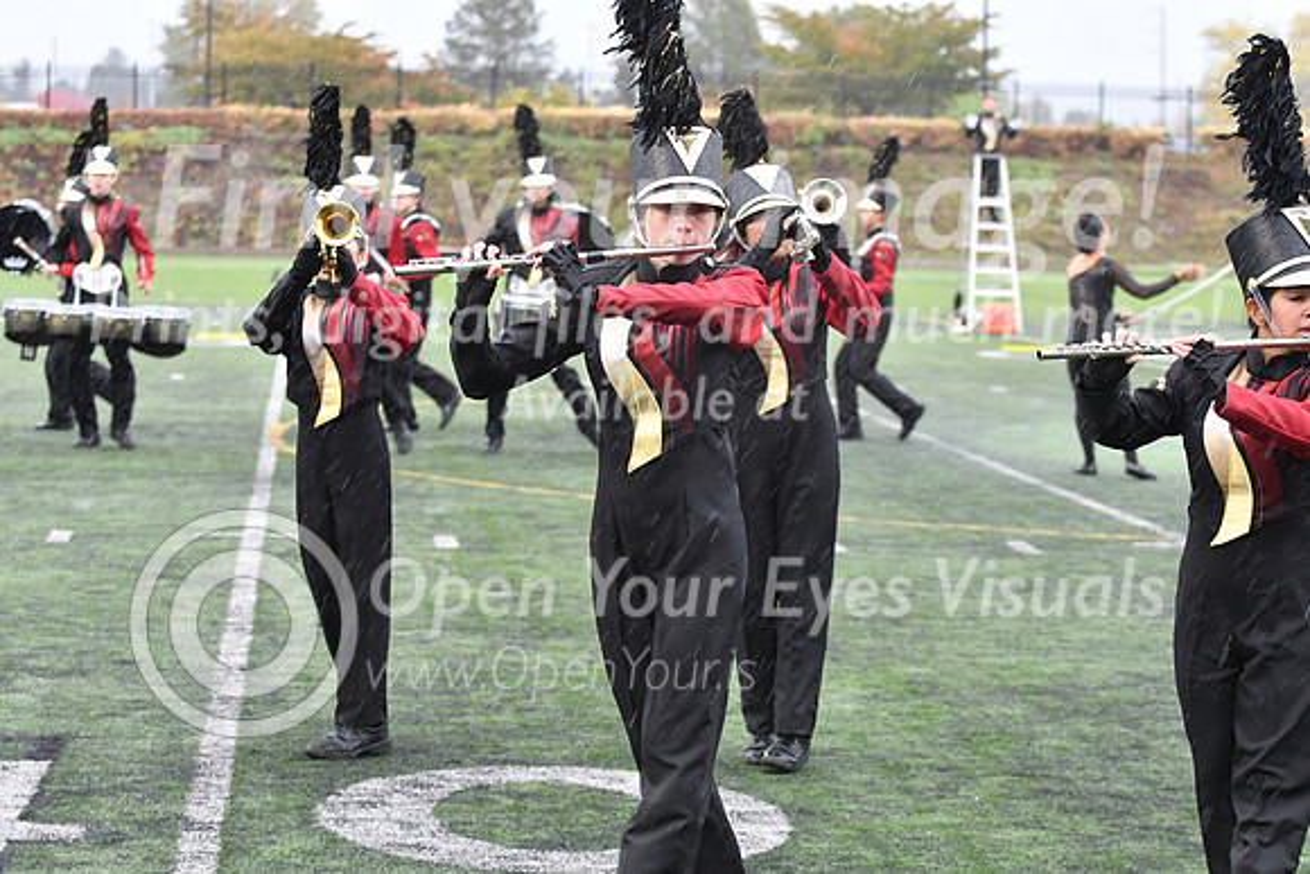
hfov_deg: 19.5
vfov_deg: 13.0
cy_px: 437
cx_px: 655
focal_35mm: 105
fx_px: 3822
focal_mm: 70
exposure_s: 1/250
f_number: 4
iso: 1000
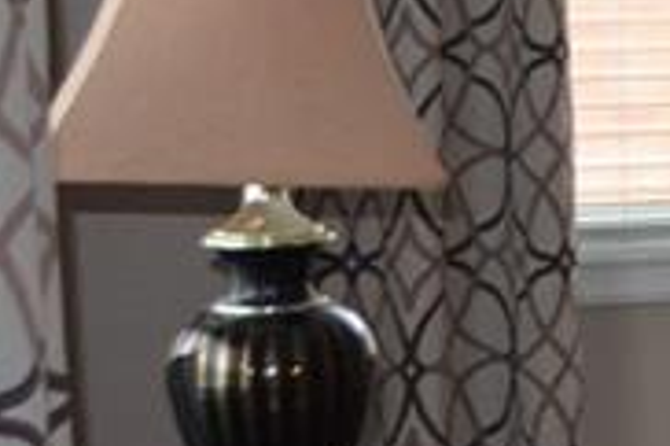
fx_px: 3756
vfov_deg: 6.8
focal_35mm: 202
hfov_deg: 9.0
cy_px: 98
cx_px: 1679
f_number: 4
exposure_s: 1/100
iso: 400
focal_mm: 24
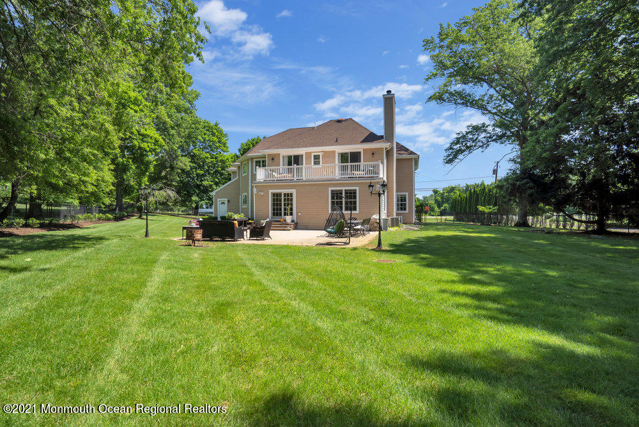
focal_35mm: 18
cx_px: 320
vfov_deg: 67.4
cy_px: 214
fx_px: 320
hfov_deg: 90.0
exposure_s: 1/40
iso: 100
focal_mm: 18
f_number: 9
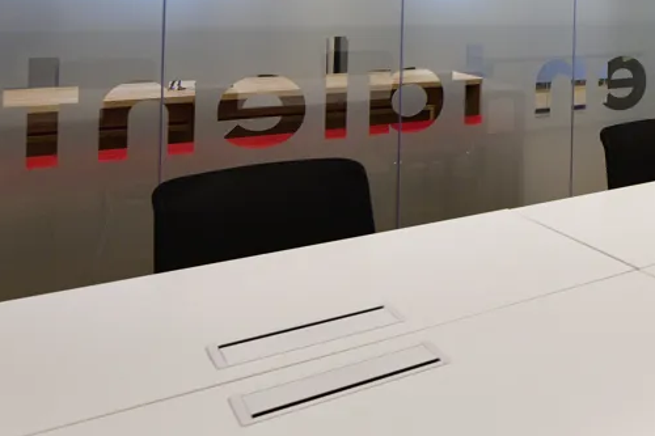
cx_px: 829
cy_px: -39
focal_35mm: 42
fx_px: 764
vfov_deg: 29.0
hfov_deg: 34.5
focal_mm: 14
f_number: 8
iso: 1000
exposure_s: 1/25
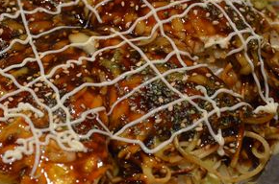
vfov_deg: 10.6
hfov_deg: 15.9
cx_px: 94
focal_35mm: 129
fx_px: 998
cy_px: 67
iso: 3200
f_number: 5
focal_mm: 52
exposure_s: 1/8
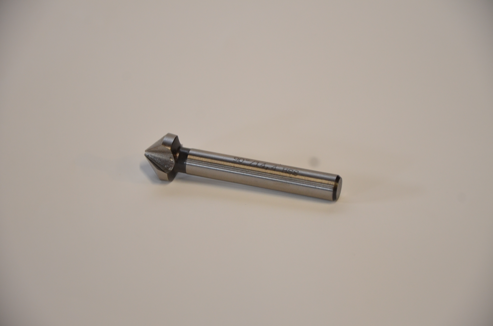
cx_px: 246
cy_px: 163
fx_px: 2152
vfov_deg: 8.7
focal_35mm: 158
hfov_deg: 13.1
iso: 640
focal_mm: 105
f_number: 5.6
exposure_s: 1/60
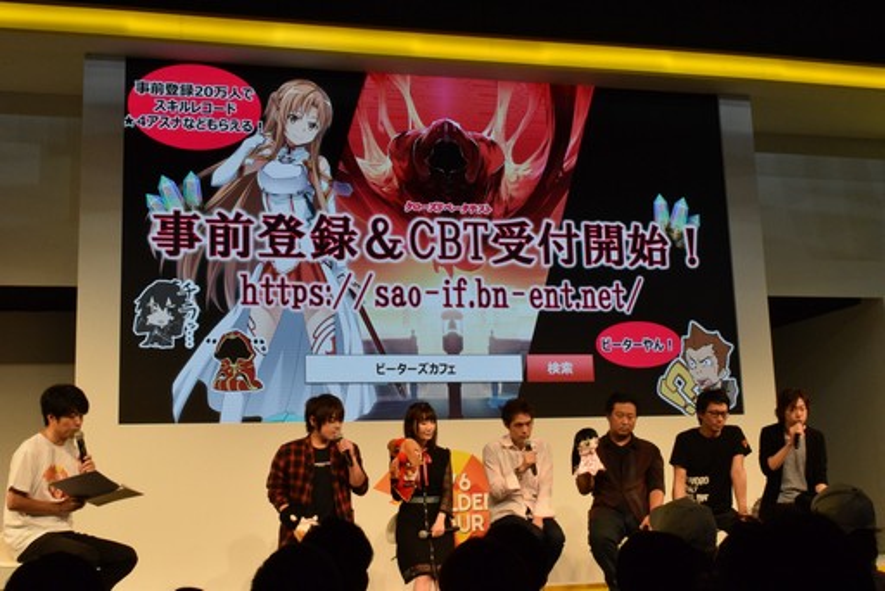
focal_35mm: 46
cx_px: 442
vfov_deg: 29.0
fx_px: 1144
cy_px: 296
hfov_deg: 42.3
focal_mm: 31
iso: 3200
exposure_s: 1/100
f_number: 25
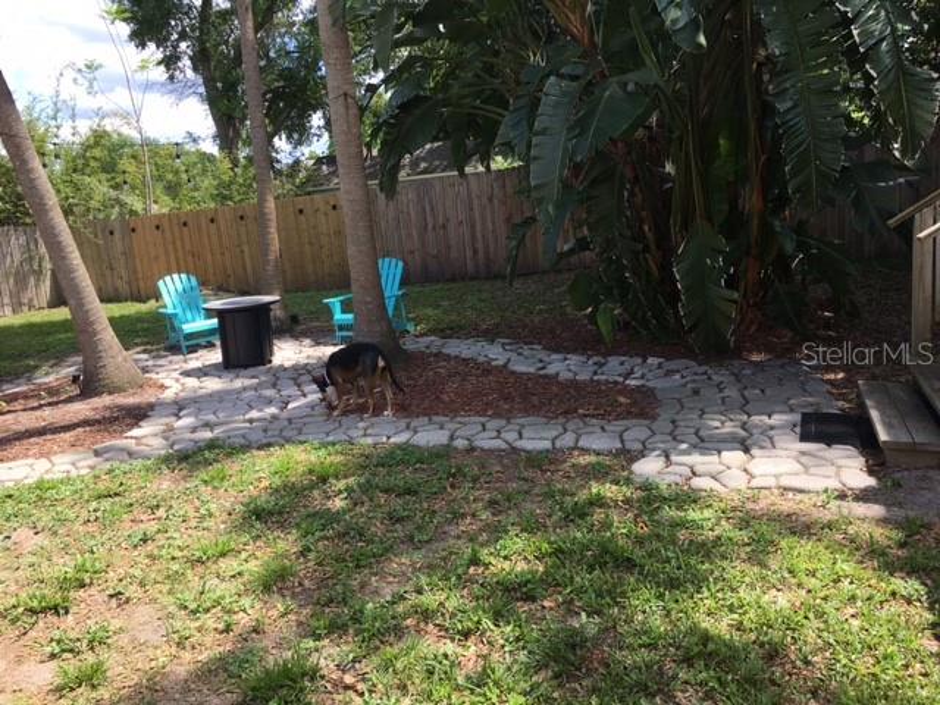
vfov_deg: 48.2
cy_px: 352
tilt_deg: -9.1
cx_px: 470
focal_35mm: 29
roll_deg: +5.2
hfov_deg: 61.7
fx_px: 787
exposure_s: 1/569
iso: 25
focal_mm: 4.15
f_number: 2.2
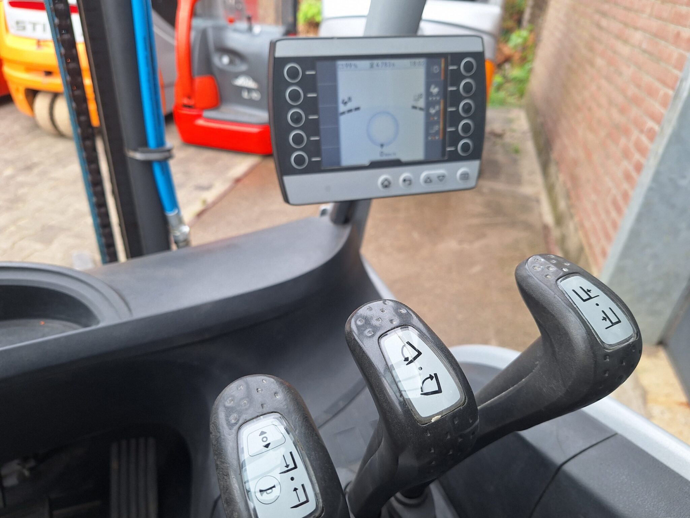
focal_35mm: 23
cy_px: 259
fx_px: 458
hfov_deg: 73.9
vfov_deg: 58.9
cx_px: 345
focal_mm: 5.54
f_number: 1.8
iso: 40
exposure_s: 1/213
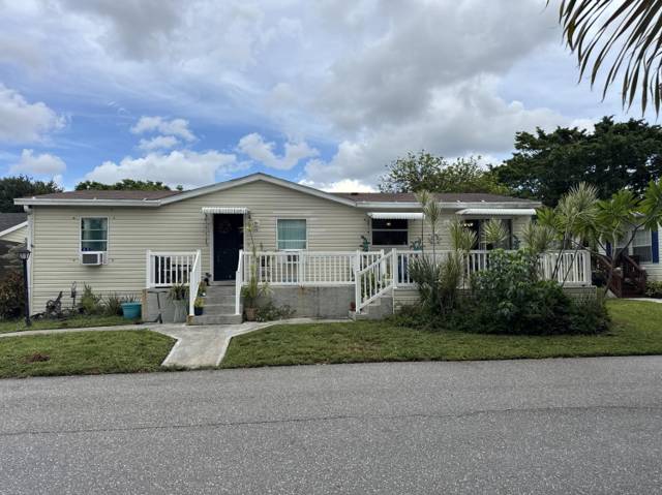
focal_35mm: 24
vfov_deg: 56.8
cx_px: 331
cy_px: 248
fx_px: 459
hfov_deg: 71.6
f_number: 1.78
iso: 80
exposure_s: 1/3247
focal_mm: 6.76
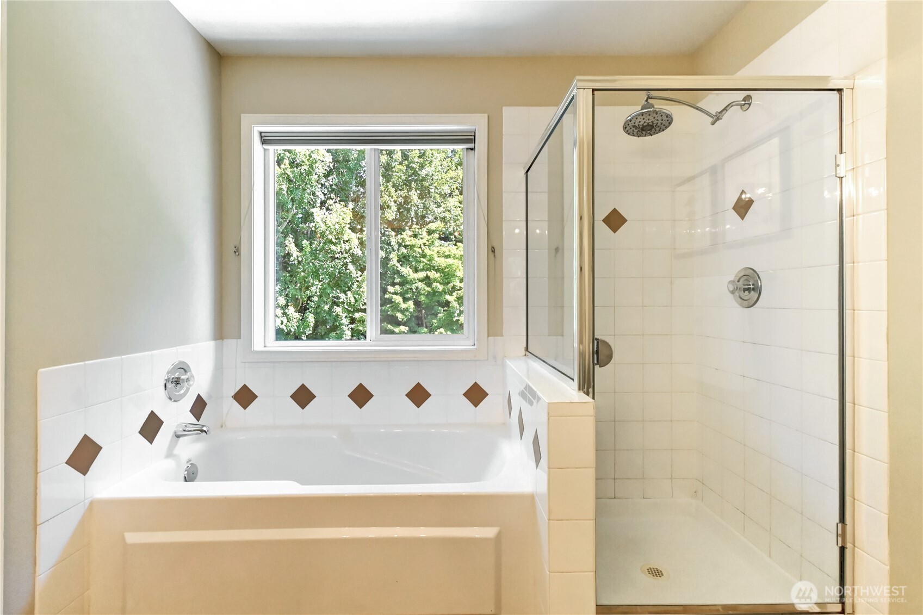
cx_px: 462
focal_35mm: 15
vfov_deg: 77.3
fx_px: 385
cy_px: 308
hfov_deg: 100.4
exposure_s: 1/15
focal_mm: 10
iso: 3200
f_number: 11
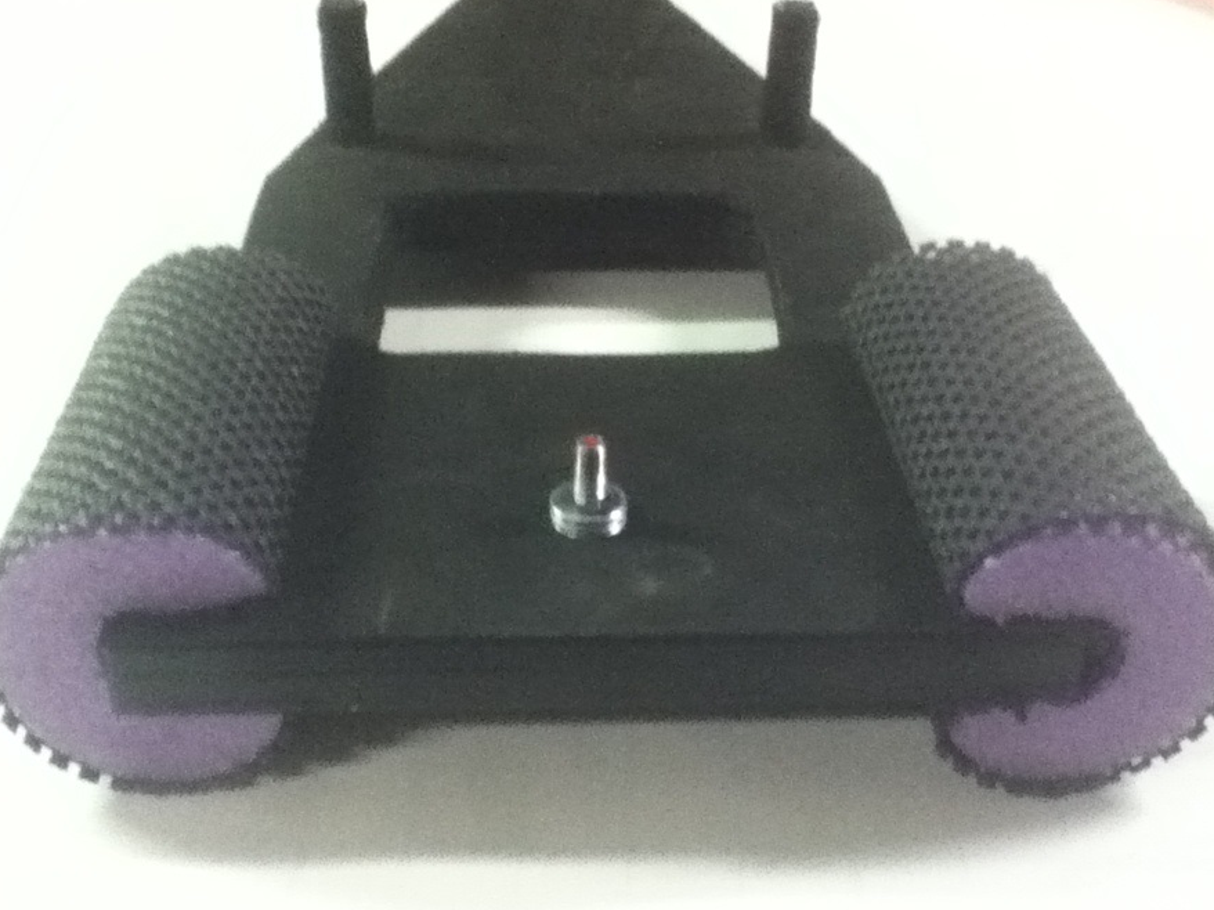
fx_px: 1227
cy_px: 467
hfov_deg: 52.6
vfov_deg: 40.7
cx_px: 606
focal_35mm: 35
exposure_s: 1/20
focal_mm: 3.85
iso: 640
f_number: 2.4
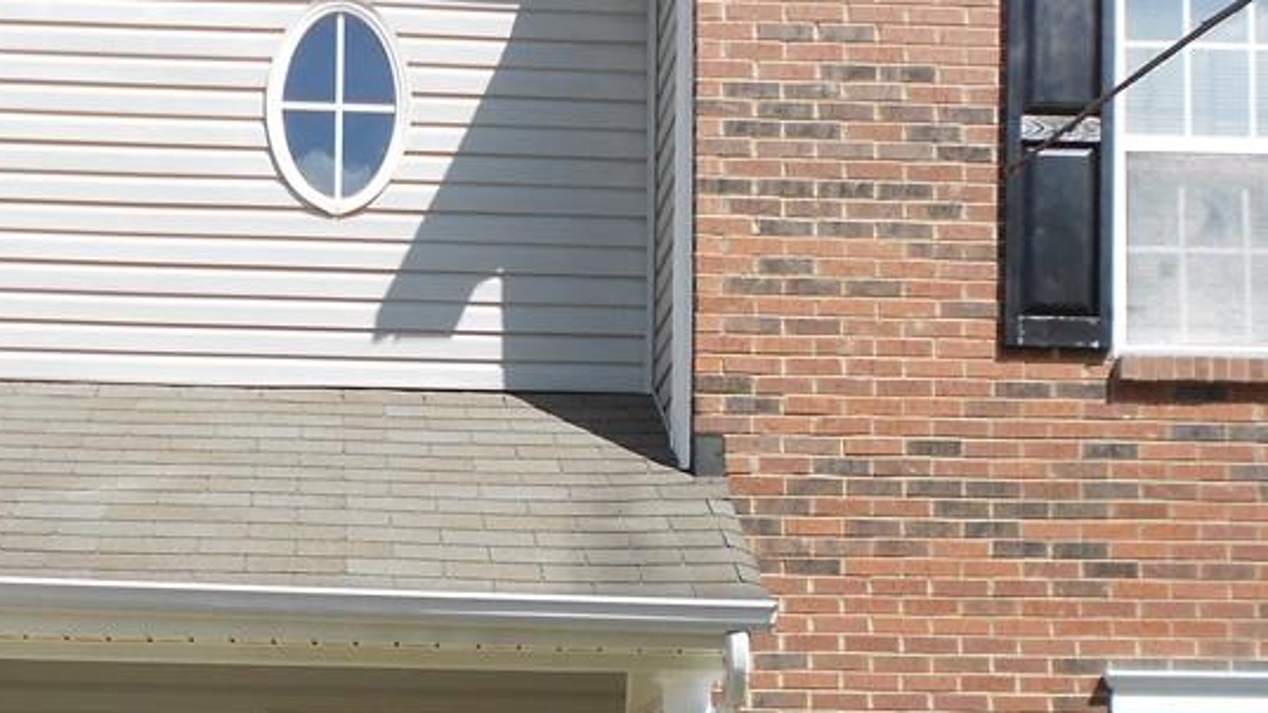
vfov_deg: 20.7
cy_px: 869
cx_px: 383
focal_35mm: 54
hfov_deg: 37.9
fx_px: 1816
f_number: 3.2
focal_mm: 4.6
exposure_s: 1/640
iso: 80
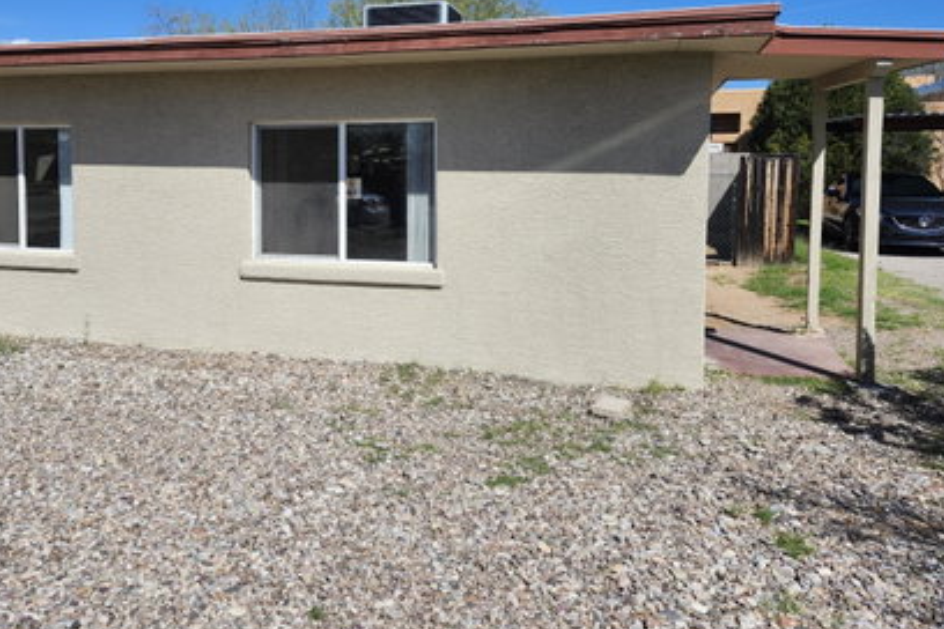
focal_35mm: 30
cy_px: 199
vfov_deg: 42.9
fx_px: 787
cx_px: 363
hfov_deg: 61.2
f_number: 1.8
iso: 25
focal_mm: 5.54
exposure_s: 1/2443
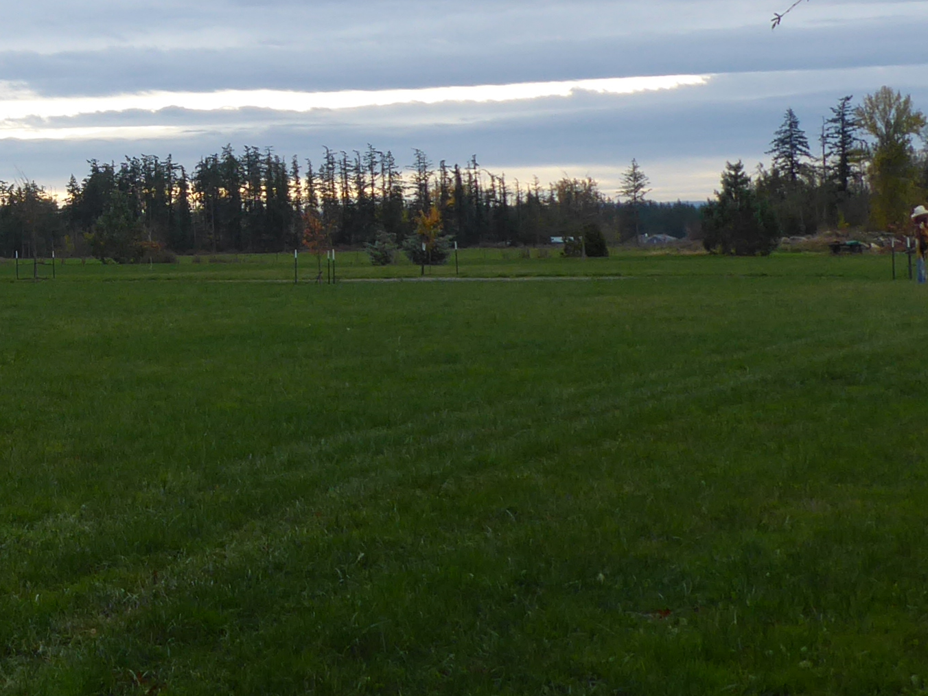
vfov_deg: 20.6
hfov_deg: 25.7
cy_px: 182
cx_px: -51
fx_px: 1903
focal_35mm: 71
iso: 80
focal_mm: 4.3
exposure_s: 1/250
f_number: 3.3
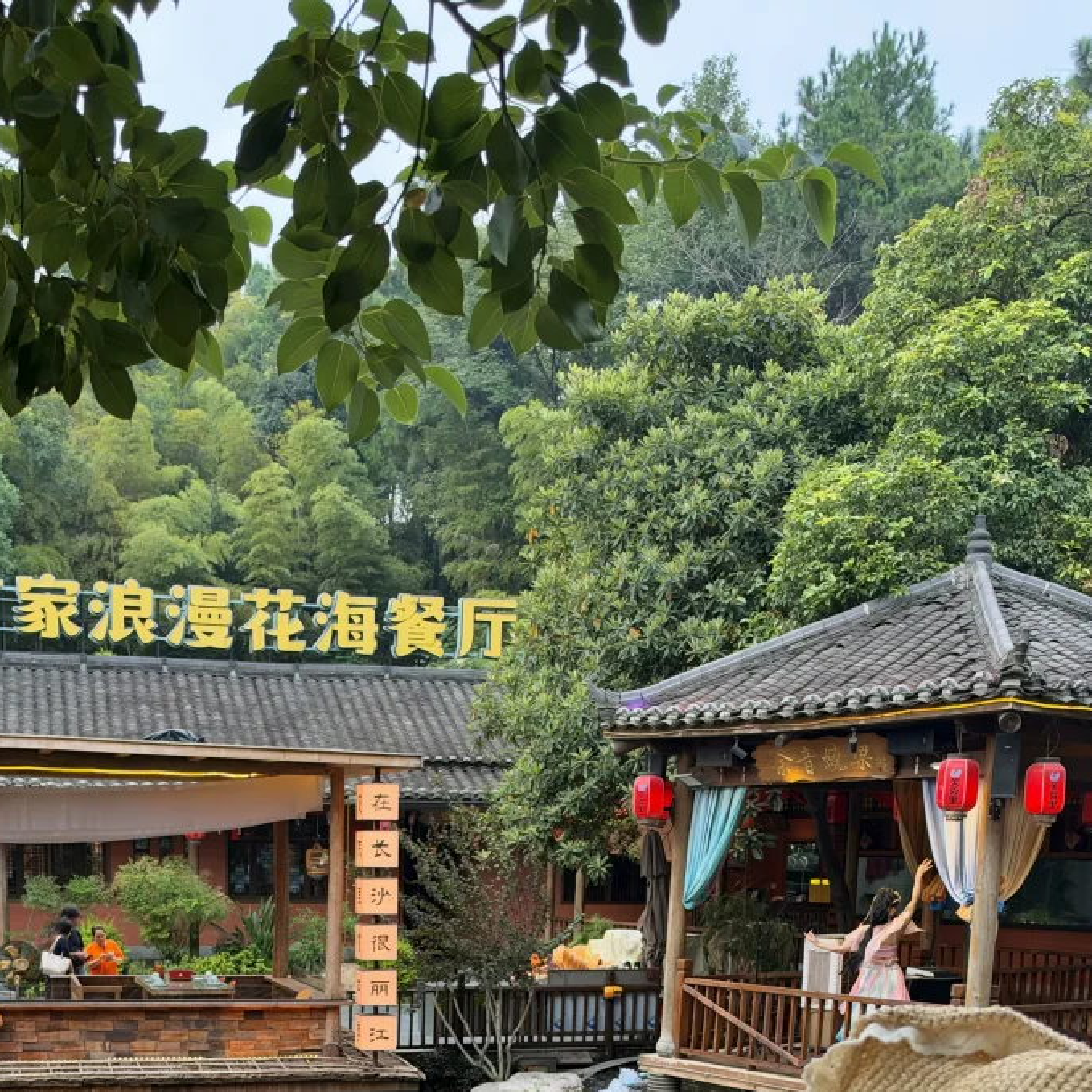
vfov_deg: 34.2
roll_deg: -0.7
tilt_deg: -9.0
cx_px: 363
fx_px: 1606
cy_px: 1094
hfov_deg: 37.2
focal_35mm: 45
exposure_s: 1/193
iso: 100
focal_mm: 6.93
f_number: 1.8
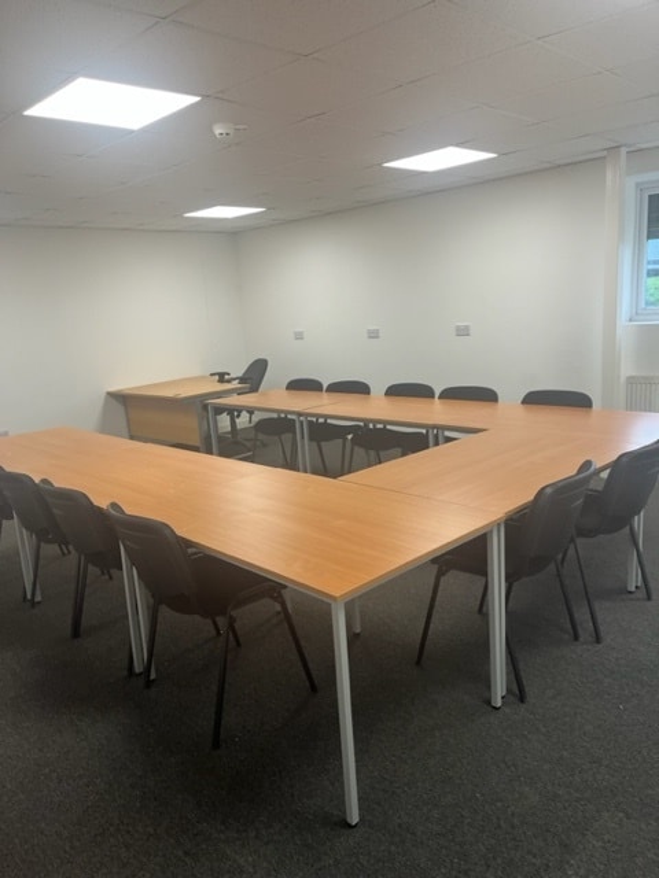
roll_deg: +5.1
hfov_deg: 53.1
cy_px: 439
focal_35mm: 26
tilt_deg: -8.9
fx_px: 660
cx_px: 330
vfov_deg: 67.3
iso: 64
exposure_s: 1/100
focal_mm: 5.1
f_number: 1.6
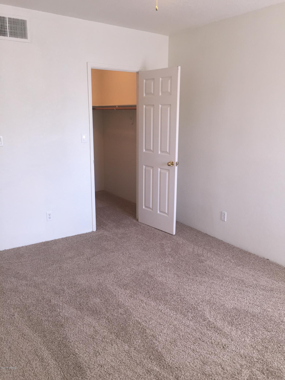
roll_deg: -0.2
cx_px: 142
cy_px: 190
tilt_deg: -12.6
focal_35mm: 29
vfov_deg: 61.7
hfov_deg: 48.2
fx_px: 318
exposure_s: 1/31
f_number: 2.2
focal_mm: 4.15
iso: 32
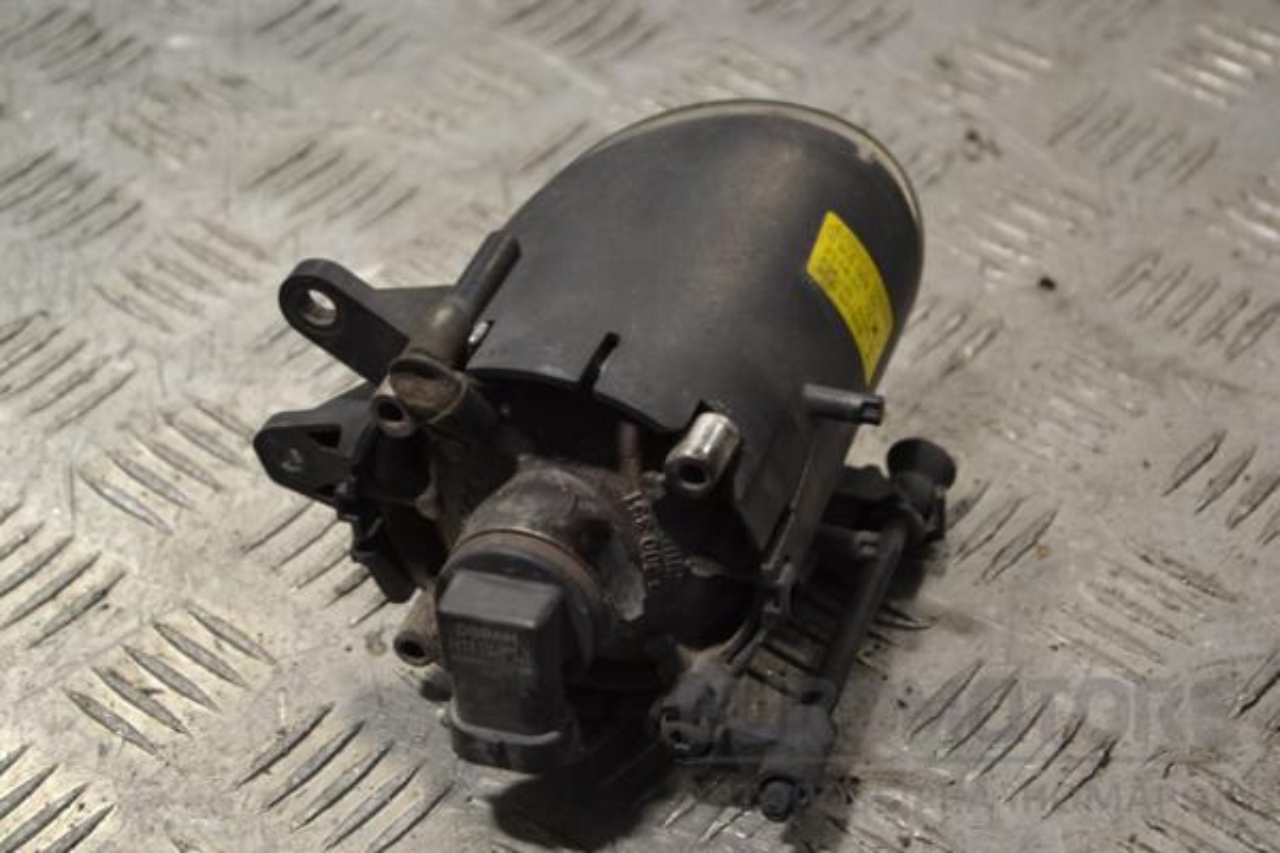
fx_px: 2933
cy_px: 426
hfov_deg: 24.6
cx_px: 640
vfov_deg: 16.6
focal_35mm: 82
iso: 400
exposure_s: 1/60
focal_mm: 55
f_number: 5.6
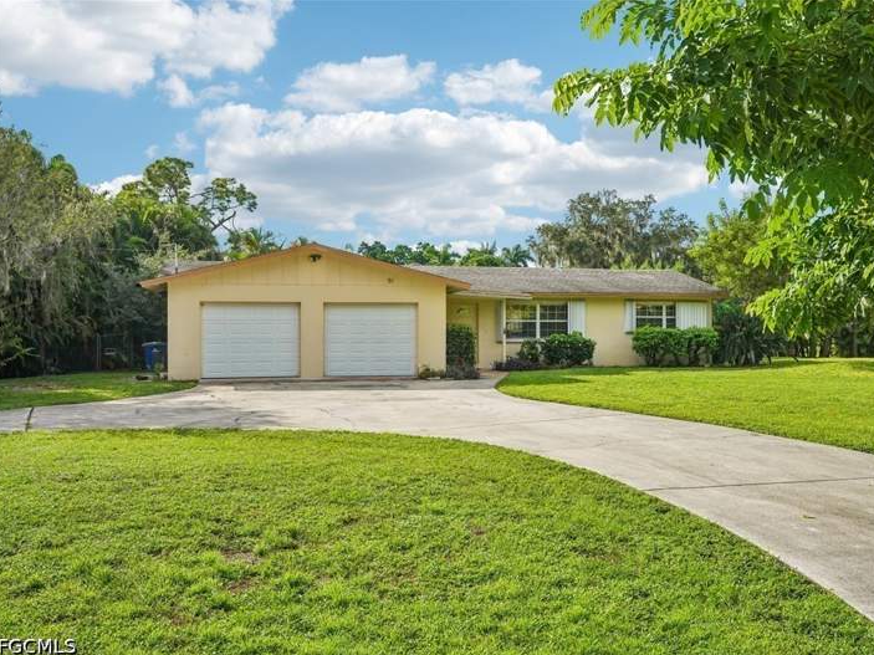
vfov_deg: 40.7
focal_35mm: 35
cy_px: 329
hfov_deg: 52.5
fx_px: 884
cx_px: 490
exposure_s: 1/1250
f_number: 8
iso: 400
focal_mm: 32
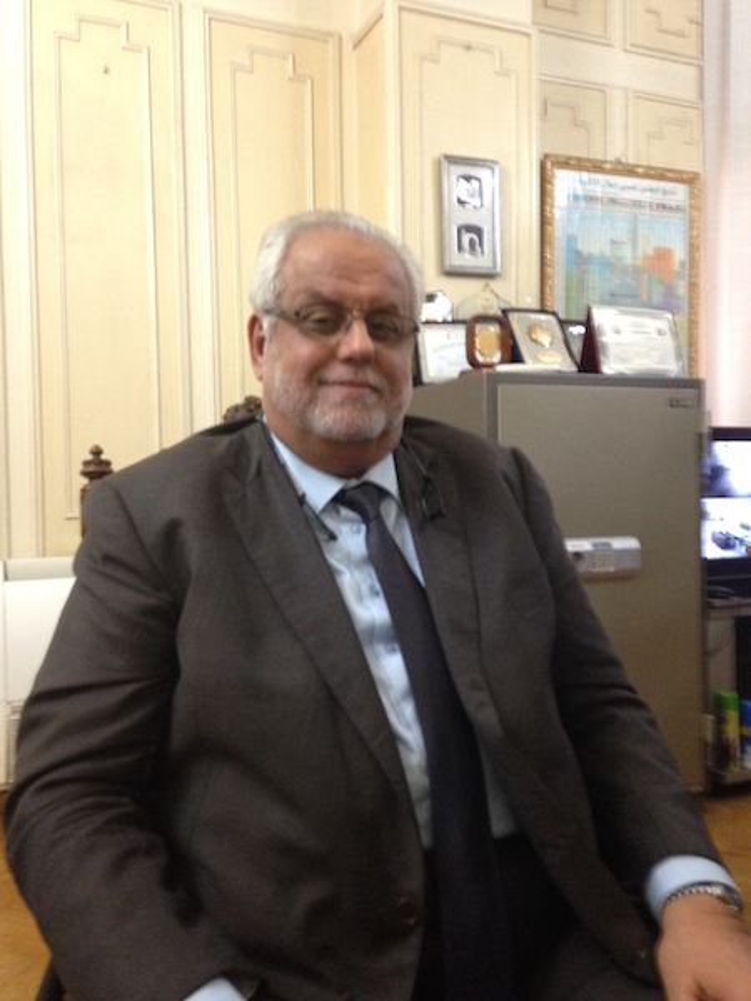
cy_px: 500
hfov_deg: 42.9
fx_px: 955
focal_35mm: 33
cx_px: 376
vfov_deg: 55.4
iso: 400
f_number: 2.4
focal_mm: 4.12
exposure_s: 1/15
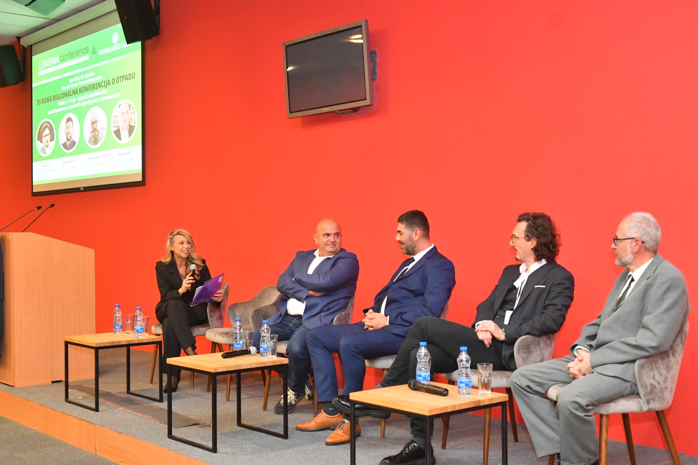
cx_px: 349
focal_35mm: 46
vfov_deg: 28.9
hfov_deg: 42.3
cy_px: 232
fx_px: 901
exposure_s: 1/80
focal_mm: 31
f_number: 4
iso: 2500
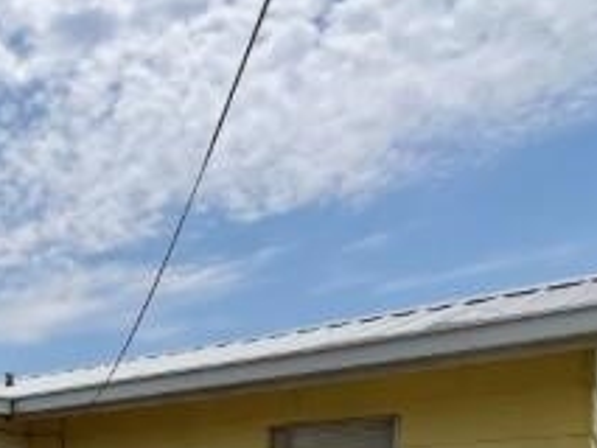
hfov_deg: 37.3
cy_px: 552
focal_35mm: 39
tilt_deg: -1.7
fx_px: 673
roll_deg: +0.9
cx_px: -107
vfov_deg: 30.6
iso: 32
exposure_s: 1/1783
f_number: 1.8
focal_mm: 1.57
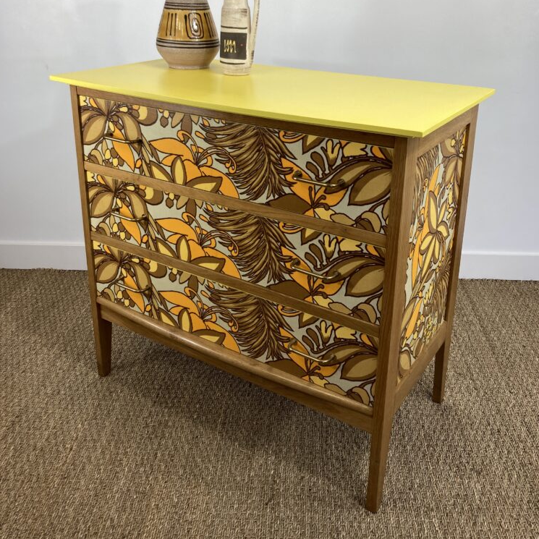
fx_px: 599
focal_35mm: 34
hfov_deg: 48.4
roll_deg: -0.5
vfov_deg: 47.8
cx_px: 273
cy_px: 187
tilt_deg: -16.9
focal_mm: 3.99
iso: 25
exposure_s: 1/100
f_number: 1.8
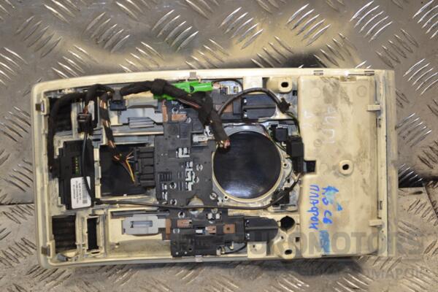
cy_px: 146
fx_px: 821
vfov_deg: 20.2
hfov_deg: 29.9
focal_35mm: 68
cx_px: 219
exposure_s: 1/80
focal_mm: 45
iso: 400
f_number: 5.3
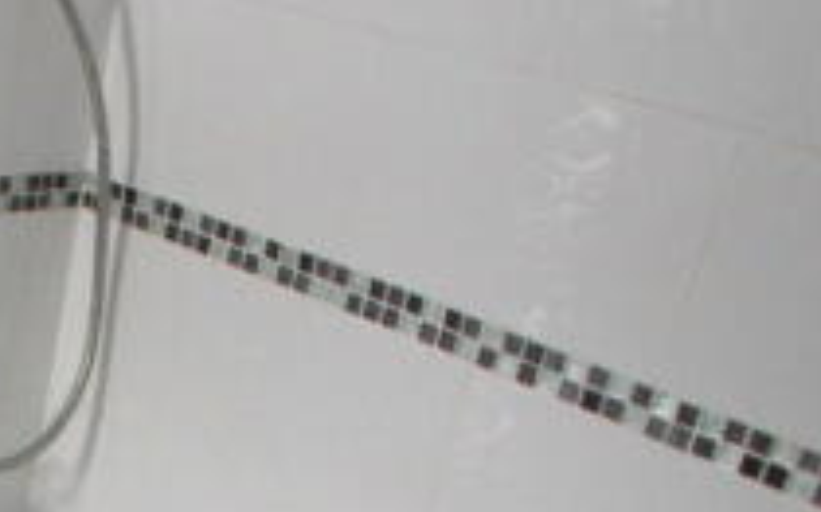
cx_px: -158
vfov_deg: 11.4
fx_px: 2505
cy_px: 623
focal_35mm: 112
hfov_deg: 17.7
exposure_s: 1/7.2
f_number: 2.6
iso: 100
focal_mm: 7.85
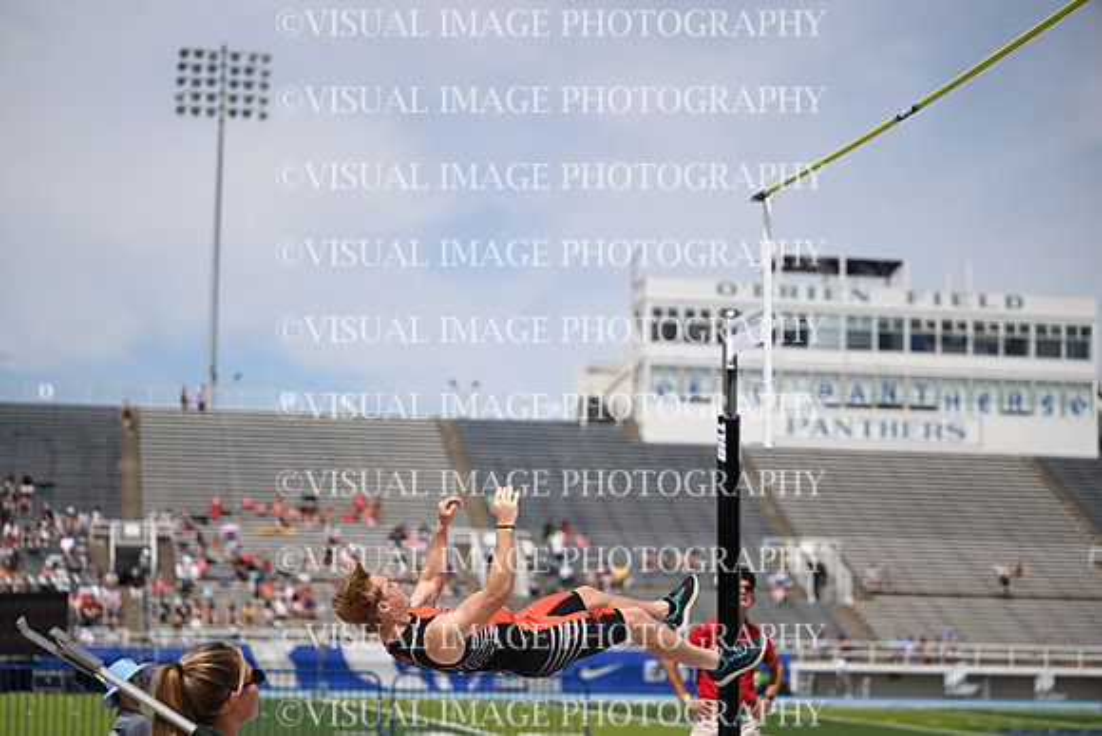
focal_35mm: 82
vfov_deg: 16.7
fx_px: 2511
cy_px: 368
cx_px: 551
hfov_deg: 24.8
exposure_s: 1/5000
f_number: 2.8
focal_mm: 82
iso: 160
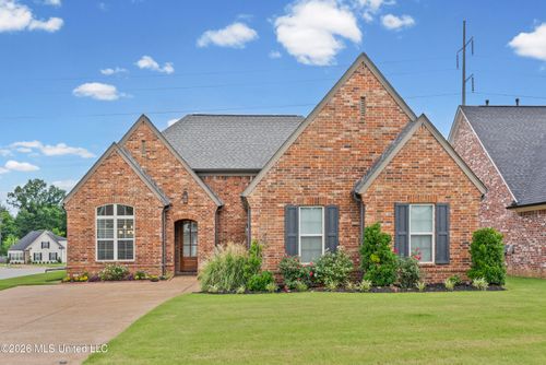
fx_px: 531
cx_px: 273
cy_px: 182
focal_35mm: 35
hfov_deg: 54.4
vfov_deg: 37.9
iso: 800
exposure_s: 1/640
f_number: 9
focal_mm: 35
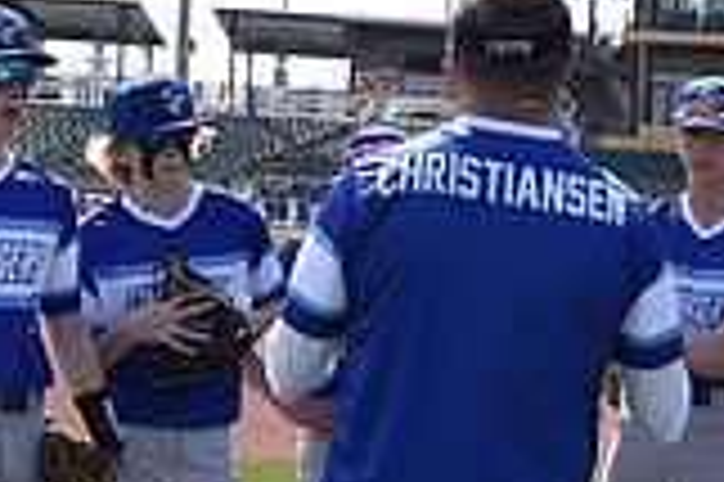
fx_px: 2250
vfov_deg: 12.0
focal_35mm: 112
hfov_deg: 18.0
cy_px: 520
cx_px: 630
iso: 200
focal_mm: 31
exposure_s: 1/250
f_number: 8
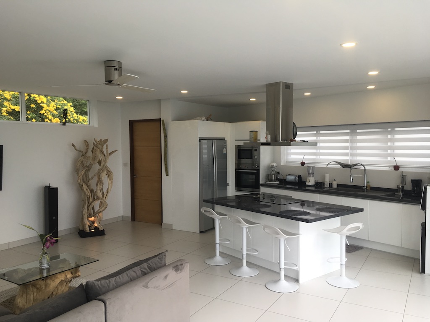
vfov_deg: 48.2
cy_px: 161
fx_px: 360
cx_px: 215
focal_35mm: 29
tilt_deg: -2.6
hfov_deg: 61.7
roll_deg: +0.6
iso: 25
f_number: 2.2
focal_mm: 4.15
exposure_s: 1/100
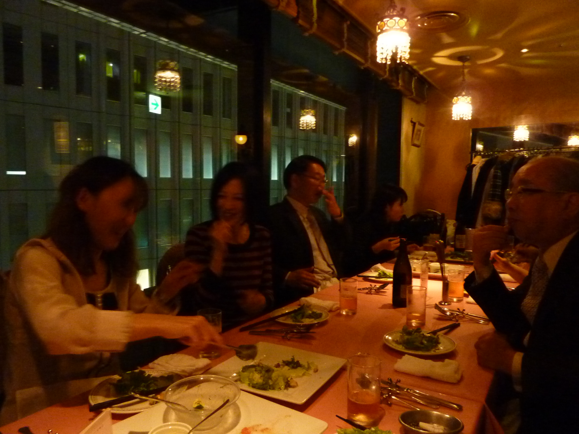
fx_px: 418
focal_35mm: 25
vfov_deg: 54.9
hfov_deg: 69.4
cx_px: 290
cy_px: 217
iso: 800
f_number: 3.3
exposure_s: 1/8
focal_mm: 4.1
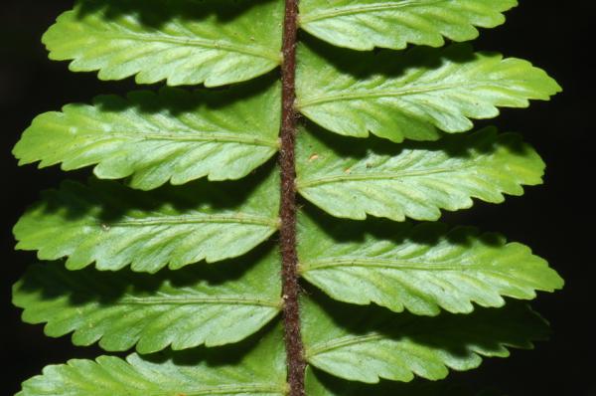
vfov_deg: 15.1
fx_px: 1488
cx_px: 298
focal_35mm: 90
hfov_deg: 22.7
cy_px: 198
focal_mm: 60
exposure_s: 1/60
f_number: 25
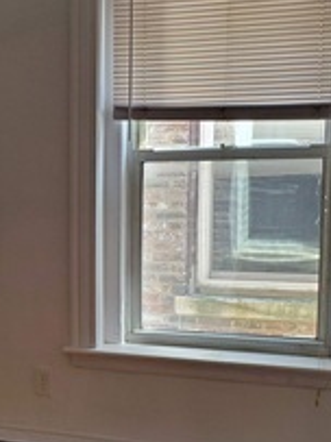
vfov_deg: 30.0
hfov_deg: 22.0
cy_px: 298
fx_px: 817
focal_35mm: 64
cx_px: -10
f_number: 2.4
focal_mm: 4.3
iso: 200
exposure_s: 1/120
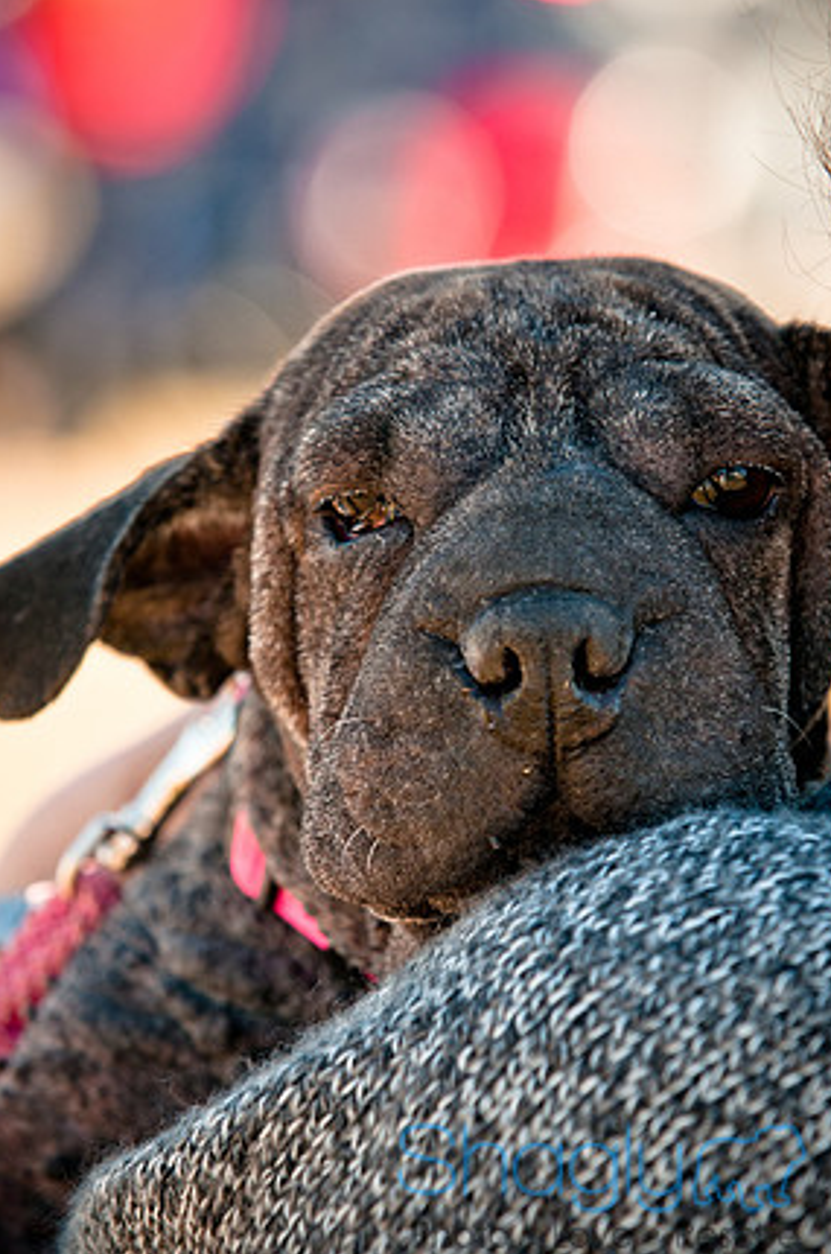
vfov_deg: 8.5
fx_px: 8466
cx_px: 421
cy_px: 650
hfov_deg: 5.6
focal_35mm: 244
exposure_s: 1/400
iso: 400
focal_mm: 155
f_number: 5.6
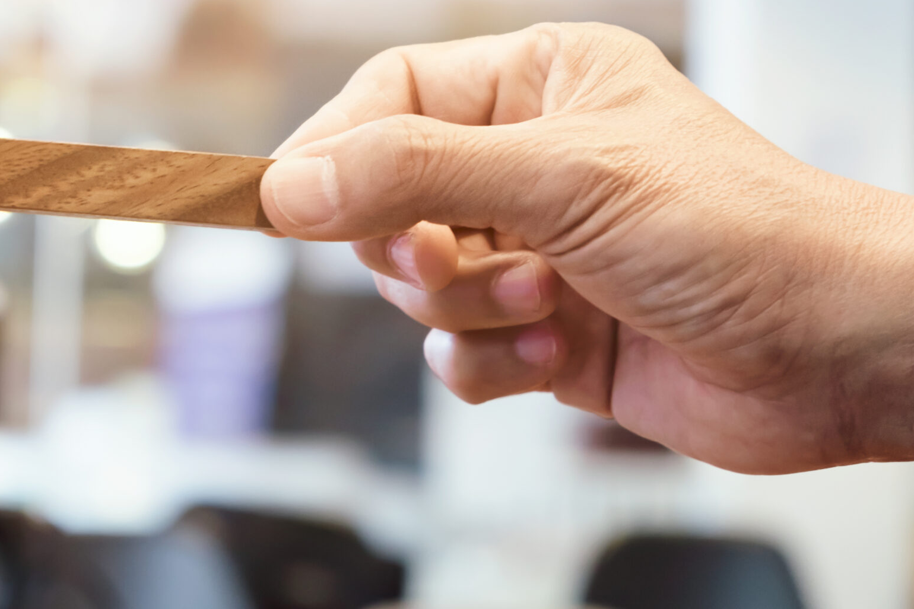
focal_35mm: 138
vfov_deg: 9.9
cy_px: 176
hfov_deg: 14.8
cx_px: 184
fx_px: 3504
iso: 800
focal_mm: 55
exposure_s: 1/30
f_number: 4
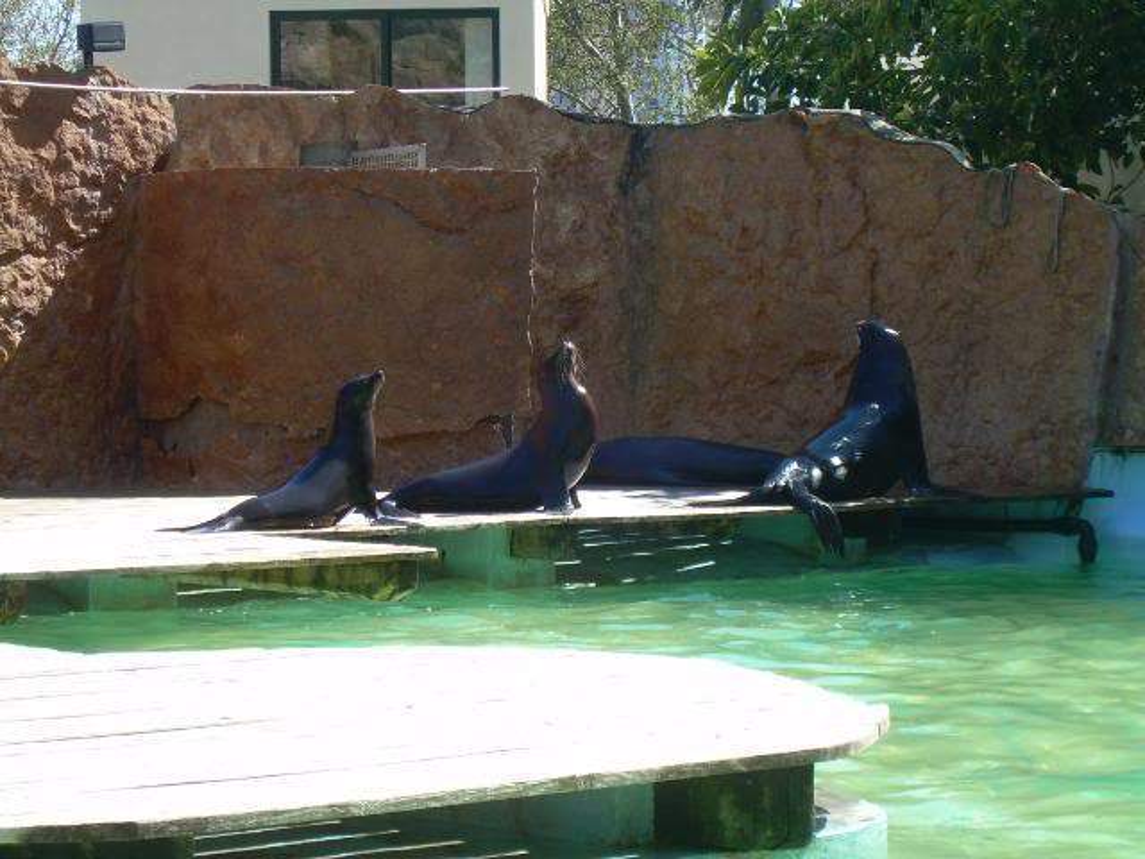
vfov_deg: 13.5
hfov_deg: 17.9
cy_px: 430
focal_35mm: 110
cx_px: 572
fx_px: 3638
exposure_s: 1/229
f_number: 4.9
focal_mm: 18.9
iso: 50
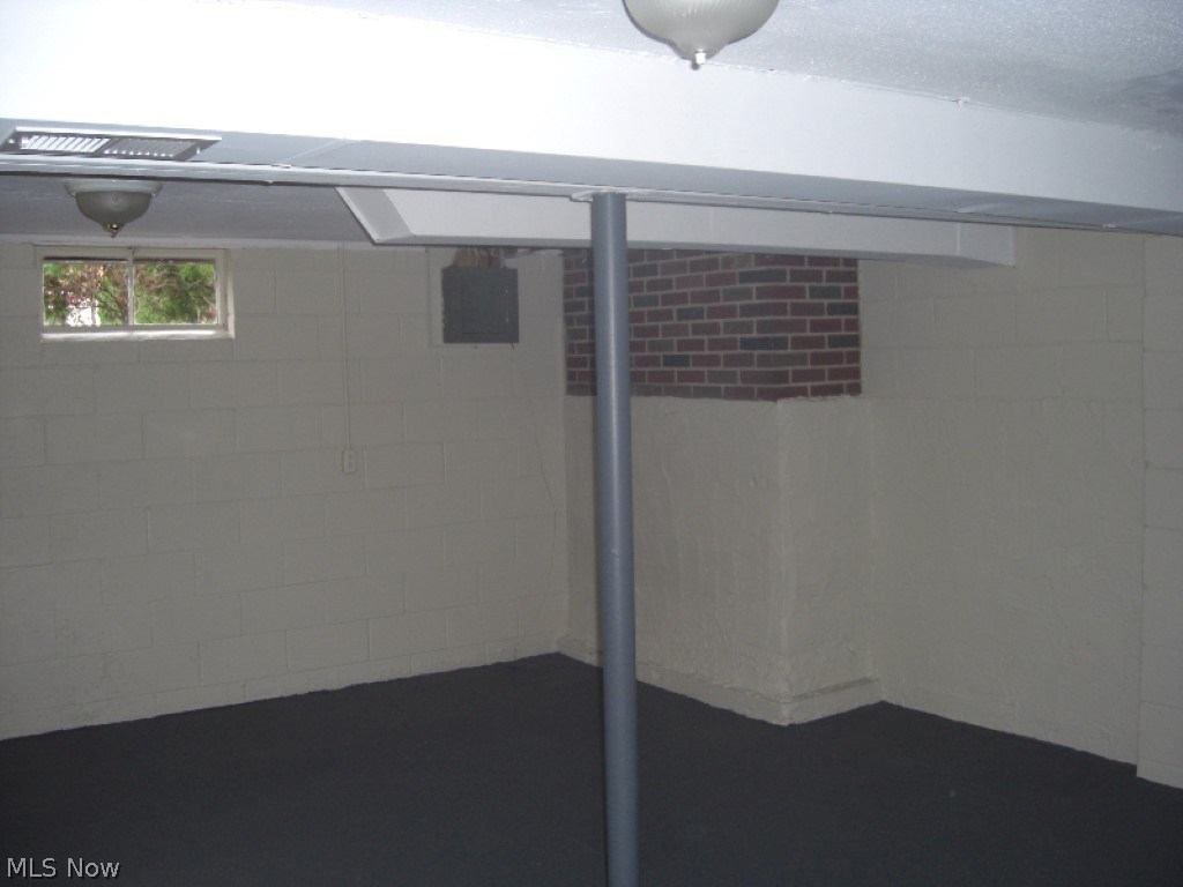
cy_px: 444
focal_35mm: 38
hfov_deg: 49.0
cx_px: 592
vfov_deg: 37.7
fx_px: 1299
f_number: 2.8
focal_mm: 7.9
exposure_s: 1/60
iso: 200
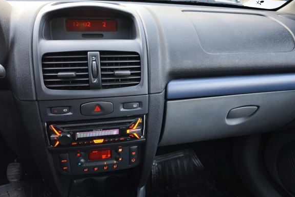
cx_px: 141
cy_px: 101
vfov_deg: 51.3
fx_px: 205
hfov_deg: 71.5
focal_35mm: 25
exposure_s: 1/50
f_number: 1.6
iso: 320
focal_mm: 6.57
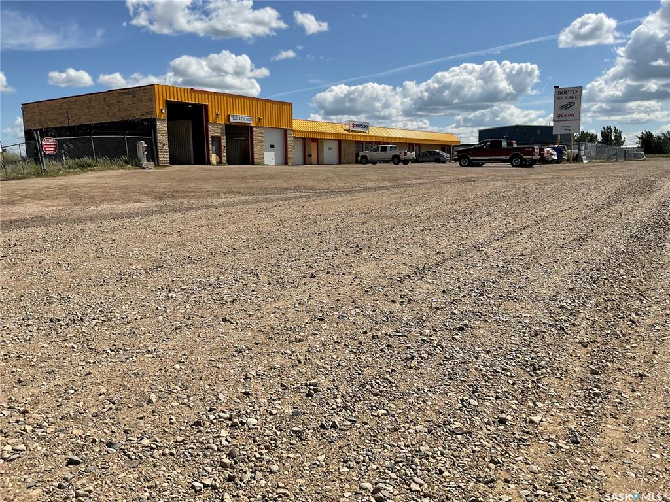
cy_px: 251
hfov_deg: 61.7
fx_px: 561
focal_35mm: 29
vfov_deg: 48.2
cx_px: 335
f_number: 1.8
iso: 16
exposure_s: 1/4405
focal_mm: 3
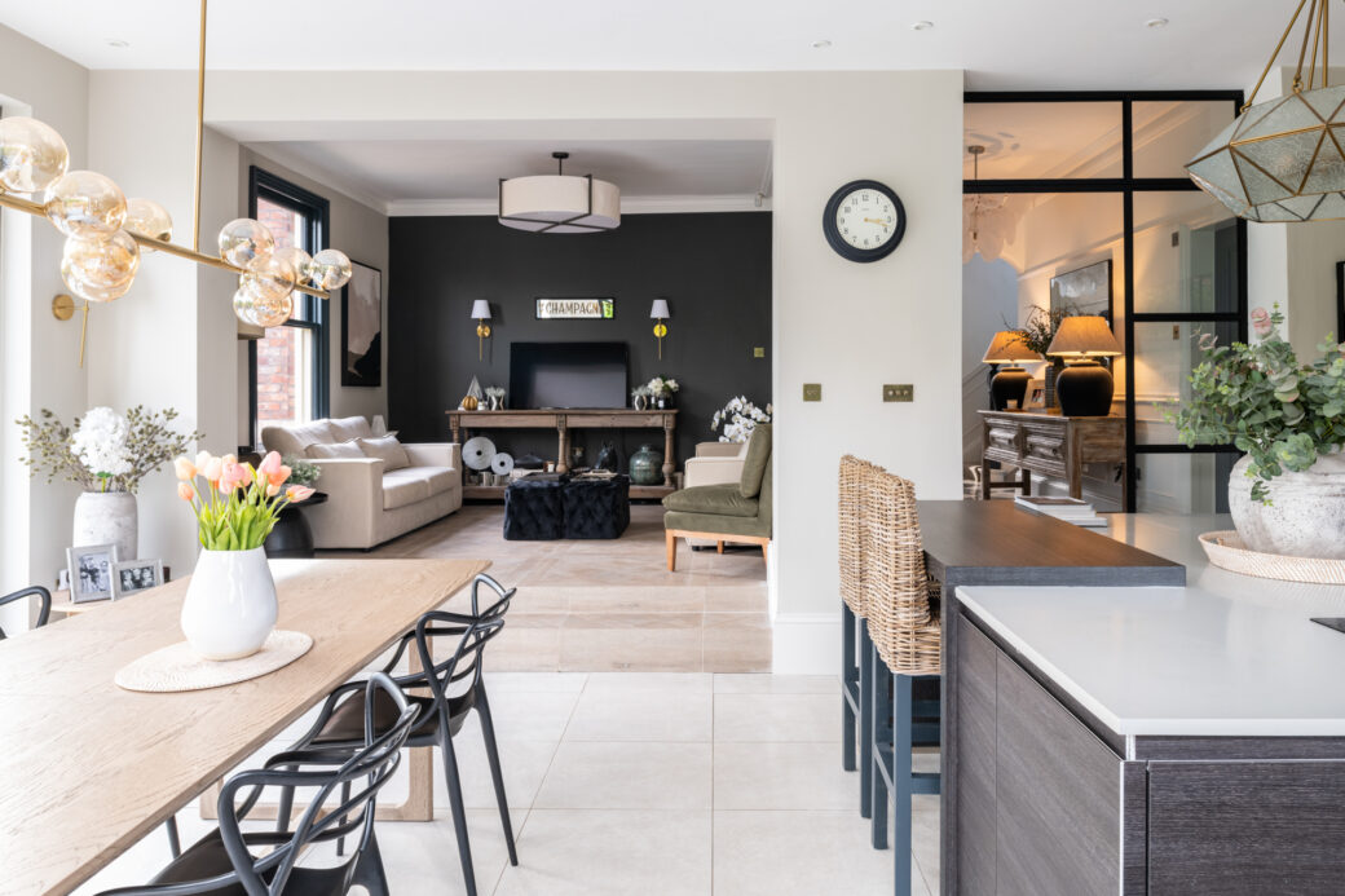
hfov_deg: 73.8
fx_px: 896
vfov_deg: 53.1
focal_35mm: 24
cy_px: 448
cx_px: 672
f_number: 9.5
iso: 200
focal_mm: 24
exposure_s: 1/5
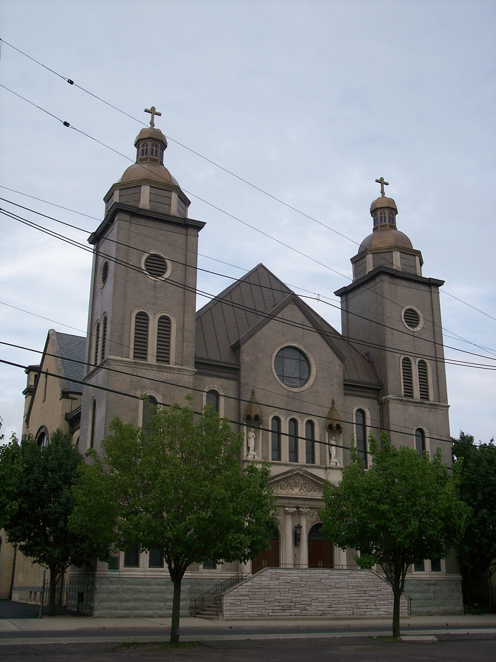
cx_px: 248
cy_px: 331
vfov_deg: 47.9
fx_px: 745
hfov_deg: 36.8
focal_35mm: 39
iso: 100
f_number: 4
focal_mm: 8
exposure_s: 1/1000
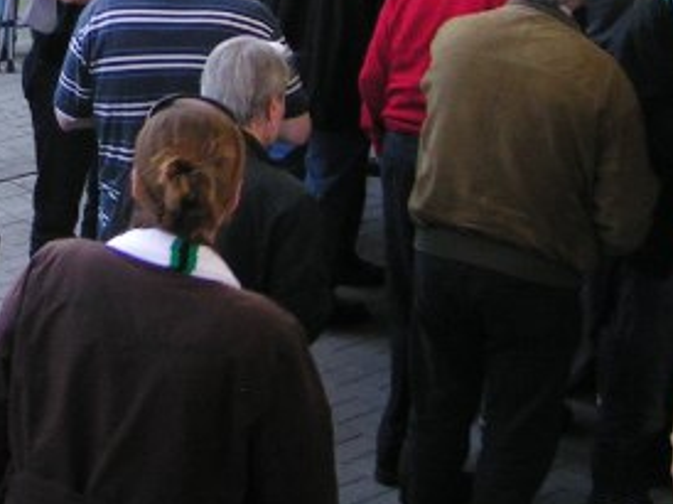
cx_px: -133
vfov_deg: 13.1
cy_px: -49
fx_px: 2156
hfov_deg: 17.0
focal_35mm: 111
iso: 100
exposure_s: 1/40
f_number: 2.8
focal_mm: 5.8
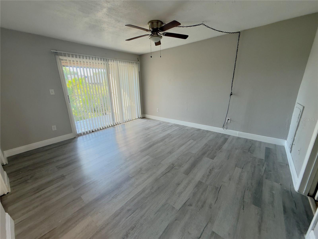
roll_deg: +2.5
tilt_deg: -15.1
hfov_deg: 102.1
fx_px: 129
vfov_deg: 85.7
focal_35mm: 14
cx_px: 159
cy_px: 120
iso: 125
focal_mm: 2.22
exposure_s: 1/119
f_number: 2.2
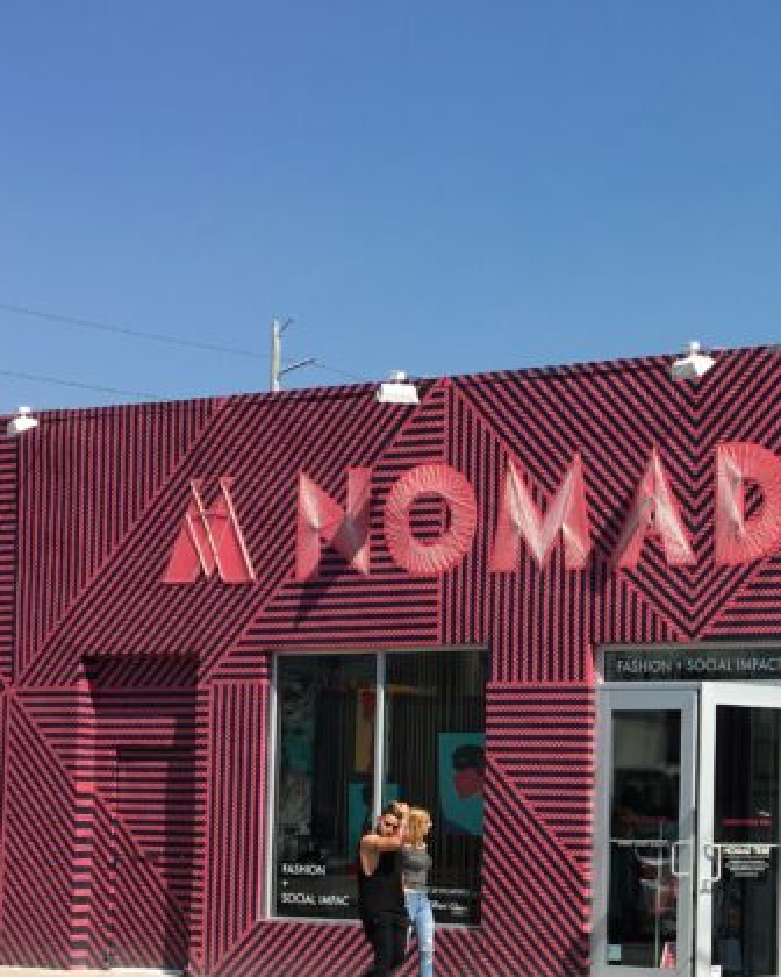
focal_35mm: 69
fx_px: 1994
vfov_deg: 27.1
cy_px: 742
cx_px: 827
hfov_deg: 21.2
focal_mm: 4.15
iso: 25
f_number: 2.2
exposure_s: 1/1876
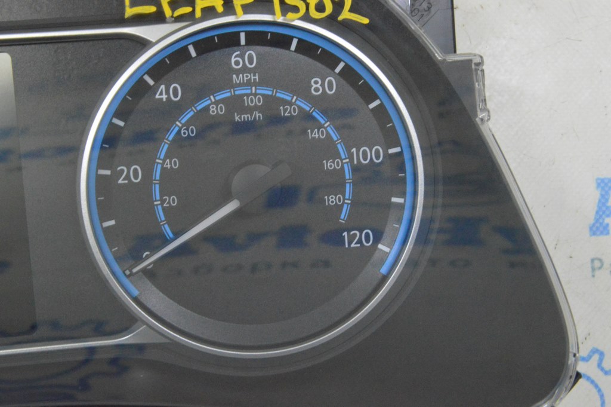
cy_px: 204
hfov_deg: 33.4
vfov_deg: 22.6
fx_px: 1017
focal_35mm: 60
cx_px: 306
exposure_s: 1/20
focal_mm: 40
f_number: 20
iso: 6400
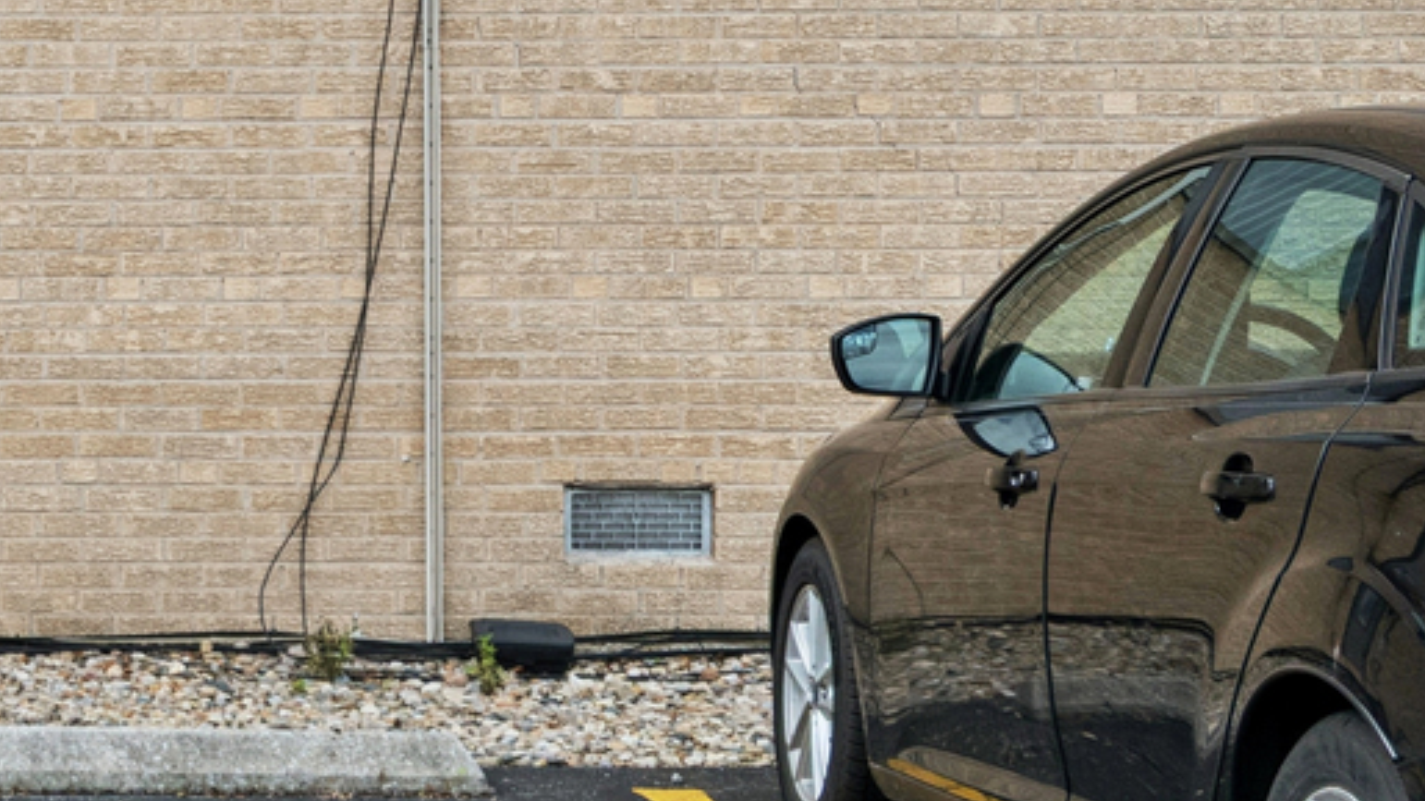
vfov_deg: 12.2
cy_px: 399
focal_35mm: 99
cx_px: -186
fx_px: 3740
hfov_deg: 20.5
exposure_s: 1/500
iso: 250
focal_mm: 20
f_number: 8
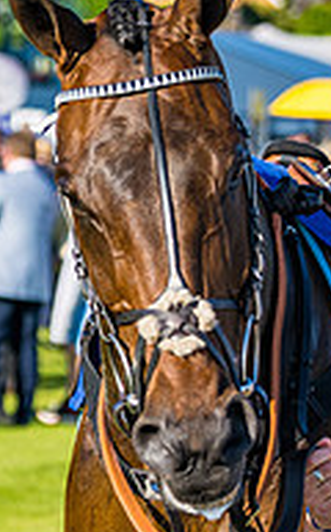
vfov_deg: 7.0
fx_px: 4346
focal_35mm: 300
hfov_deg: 4.4
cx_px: 340
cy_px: 371
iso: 200
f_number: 4
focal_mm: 75
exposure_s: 1/2000
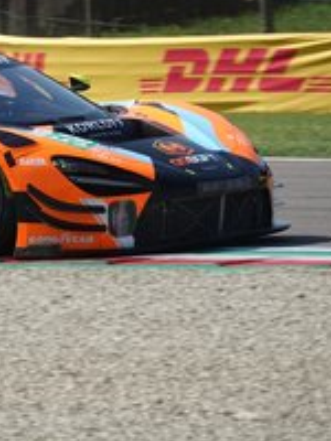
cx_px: -113
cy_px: 190
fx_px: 6553
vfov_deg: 3.9
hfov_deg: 2.9
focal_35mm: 514
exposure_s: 1/1000
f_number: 4
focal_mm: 87.11
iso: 100
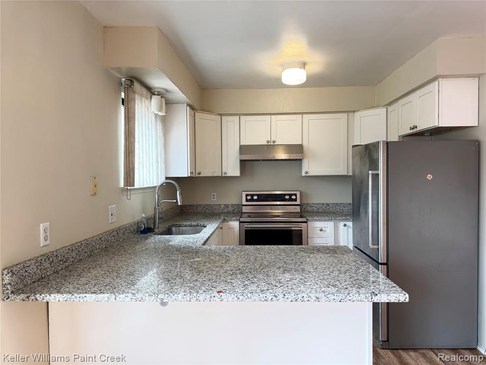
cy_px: 182
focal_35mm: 24
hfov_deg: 71.6
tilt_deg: -1.4
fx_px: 337
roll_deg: +0.8
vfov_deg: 56.8
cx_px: 243
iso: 200
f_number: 1.78
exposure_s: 1/60
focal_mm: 6.76
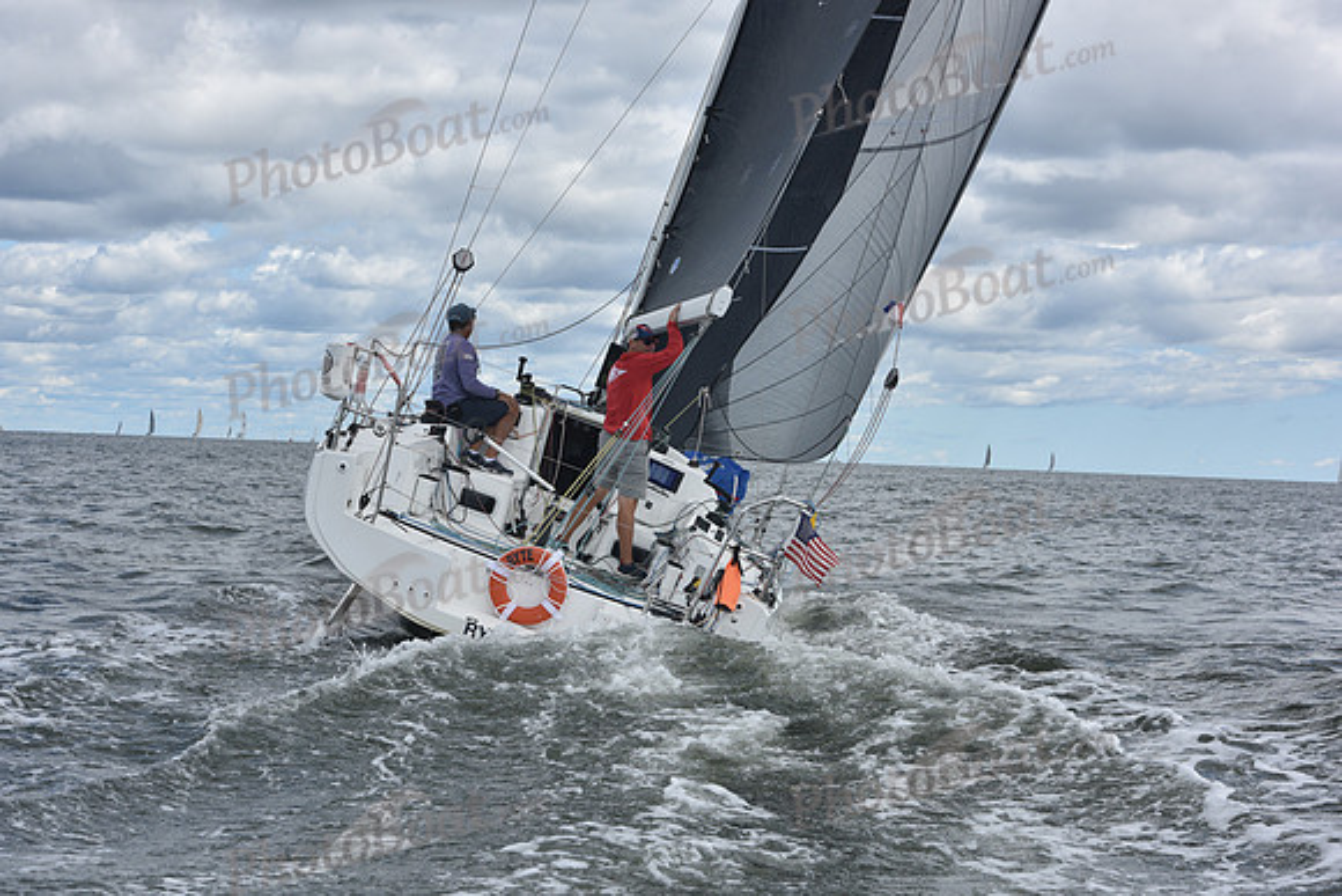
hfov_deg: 28.8
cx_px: 671
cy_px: 448
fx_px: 2610
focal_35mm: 70
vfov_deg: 19.5
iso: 250
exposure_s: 1/800
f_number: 9
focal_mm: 70
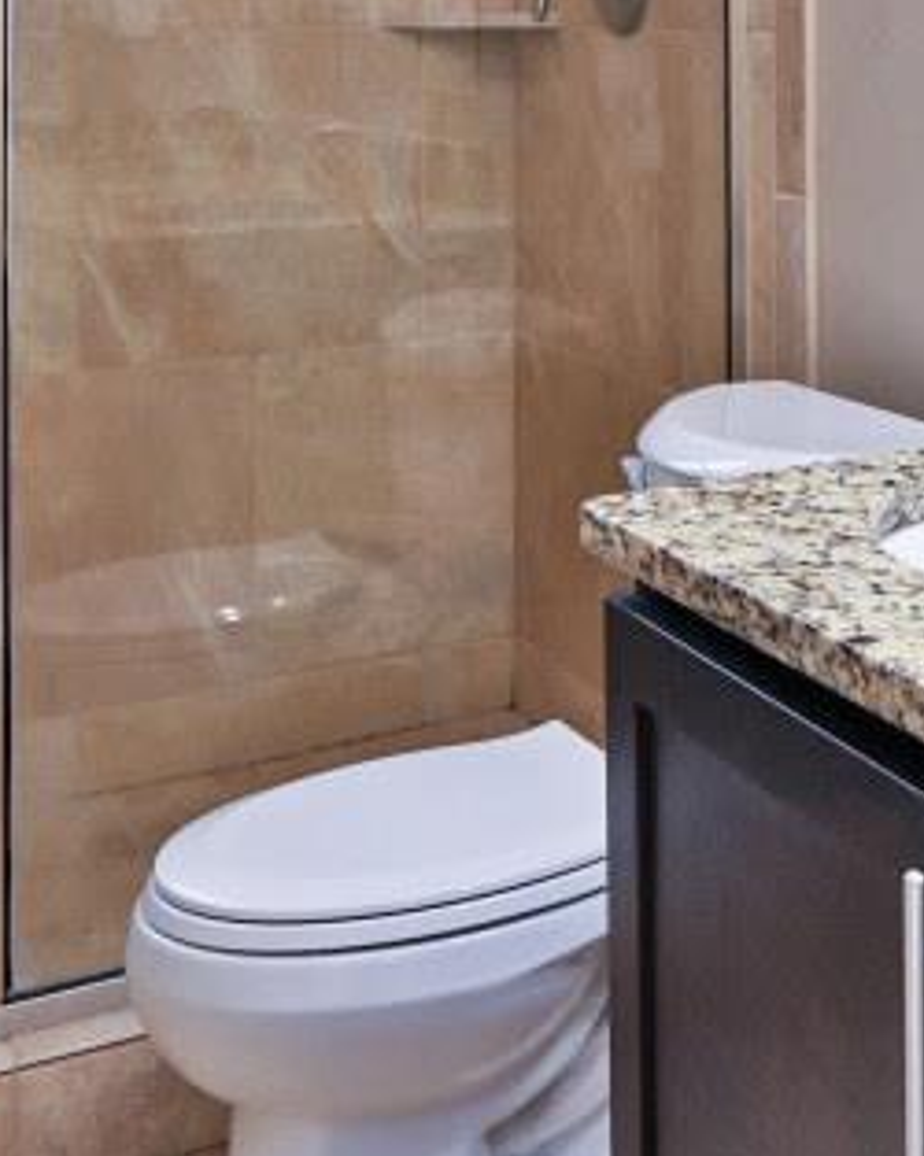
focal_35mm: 63
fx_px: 2156
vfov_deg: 28.3
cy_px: 7
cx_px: 1183
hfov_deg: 21.9
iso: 220
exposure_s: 1/60
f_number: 4
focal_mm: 14
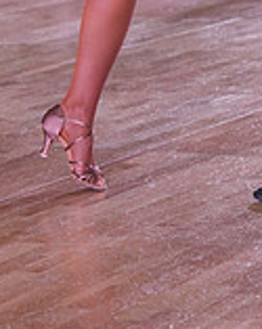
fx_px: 2362
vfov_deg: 7.8
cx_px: 213
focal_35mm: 243
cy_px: -176
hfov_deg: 6.3
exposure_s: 1/400
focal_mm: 70
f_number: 4
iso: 1250
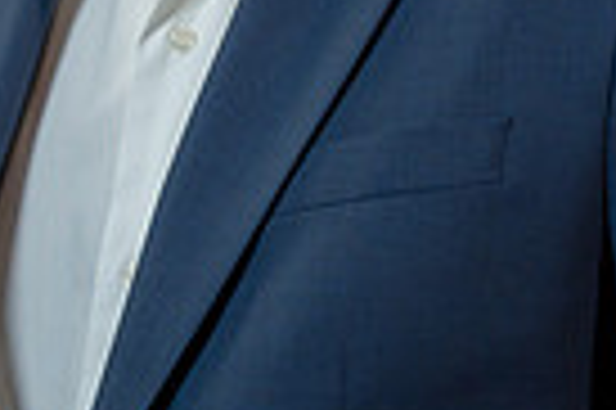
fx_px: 7622
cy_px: -309
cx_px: 463
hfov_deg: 4.6
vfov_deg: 3.1
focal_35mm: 446
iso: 250
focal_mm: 105
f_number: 5
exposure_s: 1/100
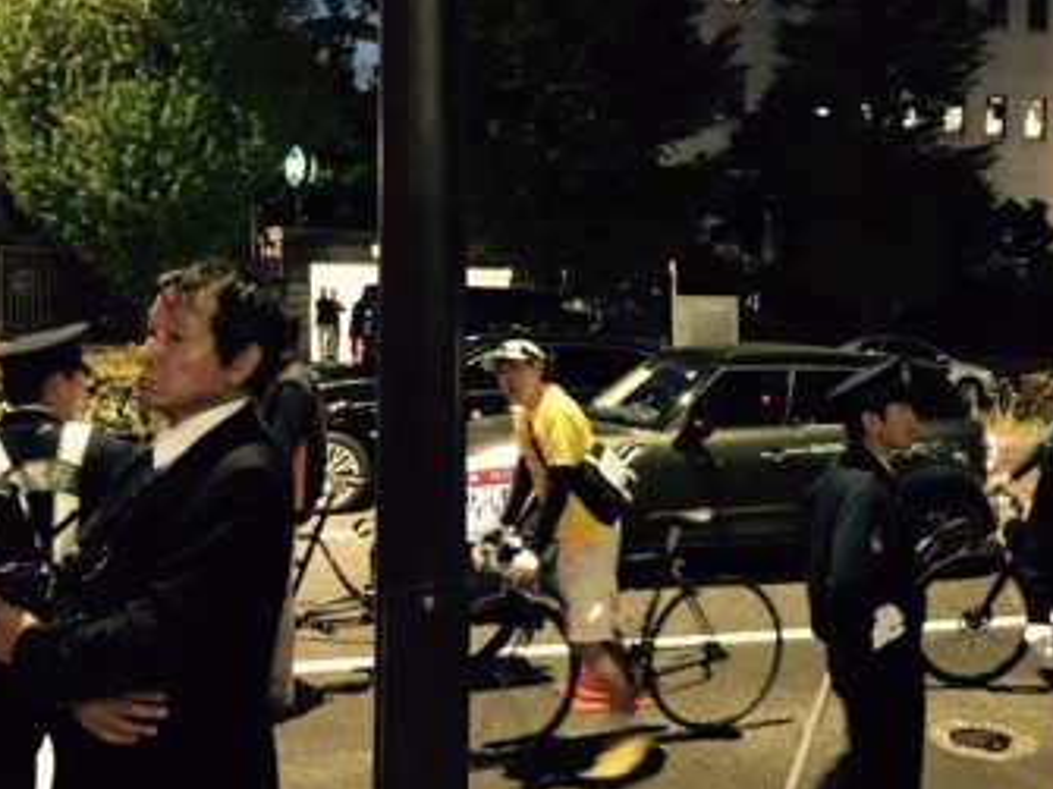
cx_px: 688
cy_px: 324
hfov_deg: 47.2
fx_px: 1186
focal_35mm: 39
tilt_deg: -1.0
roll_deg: -1.0
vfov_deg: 36.7
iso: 640
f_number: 2.2
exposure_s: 1/15
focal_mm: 4.15
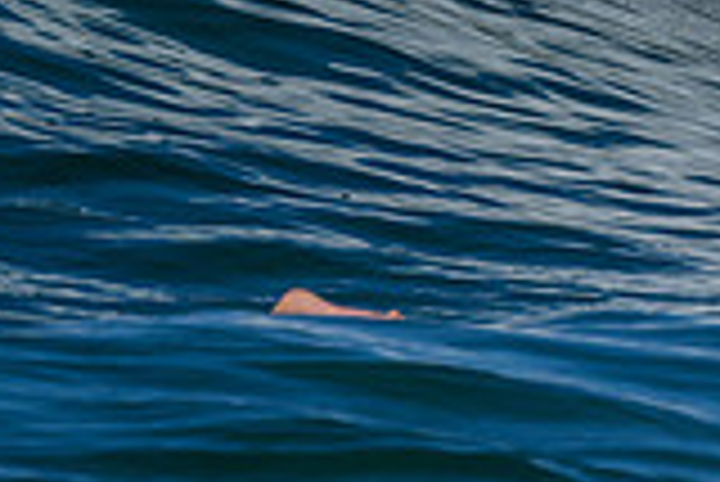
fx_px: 79750
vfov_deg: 0.3
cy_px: -93
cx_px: 1562
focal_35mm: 3984
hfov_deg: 0.5
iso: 125
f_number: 6.3
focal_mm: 800
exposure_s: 1/2000
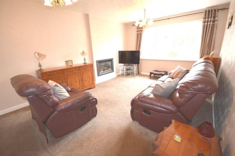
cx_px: 118
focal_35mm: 15
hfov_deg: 100.4
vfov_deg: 77.2
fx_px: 98
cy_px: 78
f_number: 4
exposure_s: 1/60
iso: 400
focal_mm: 10
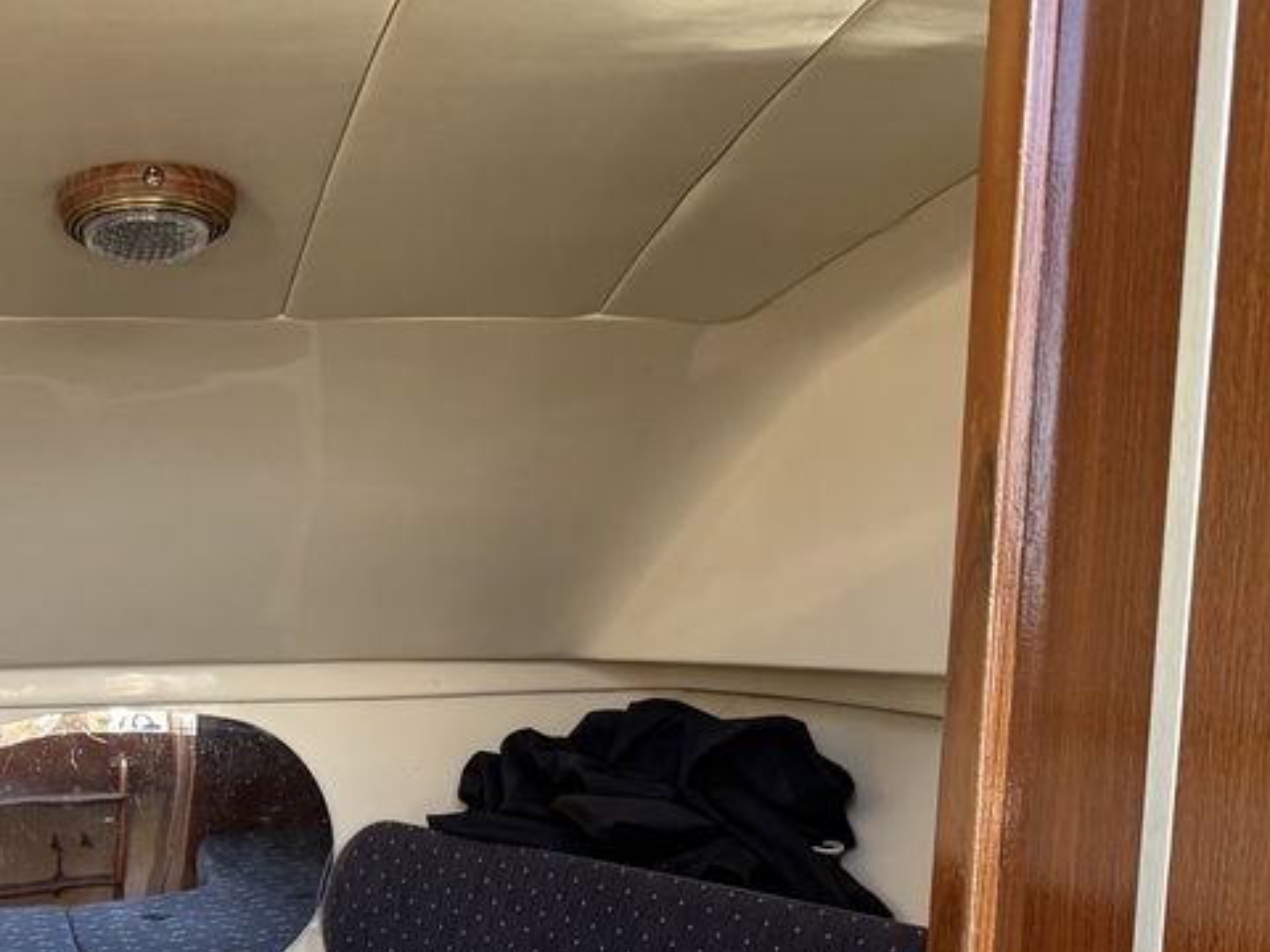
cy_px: 973
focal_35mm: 60
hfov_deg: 30.4
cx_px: 64
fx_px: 2201
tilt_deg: -6.7
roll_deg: -0.8
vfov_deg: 23.3
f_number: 1.78
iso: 160
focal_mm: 6.76
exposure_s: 1/121
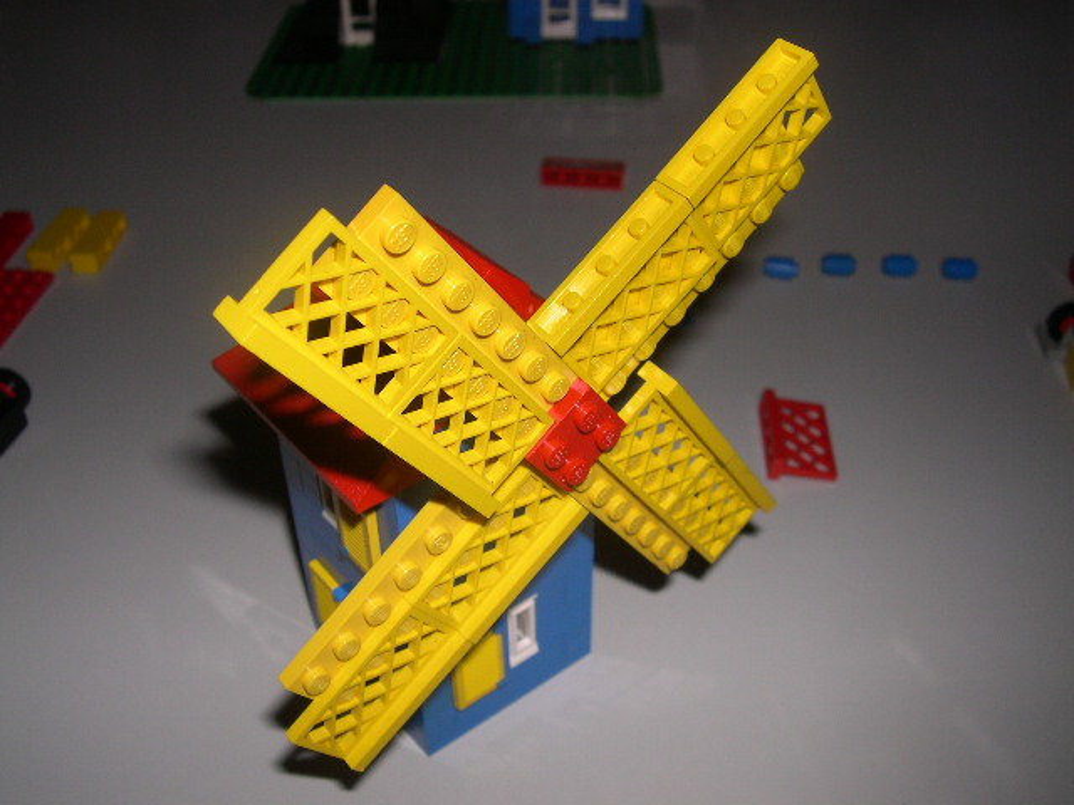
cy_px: 402
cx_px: 537
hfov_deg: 49.0
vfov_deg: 37.7
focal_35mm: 38
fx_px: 1179
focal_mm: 8
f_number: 7.6
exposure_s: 1/60
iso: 100
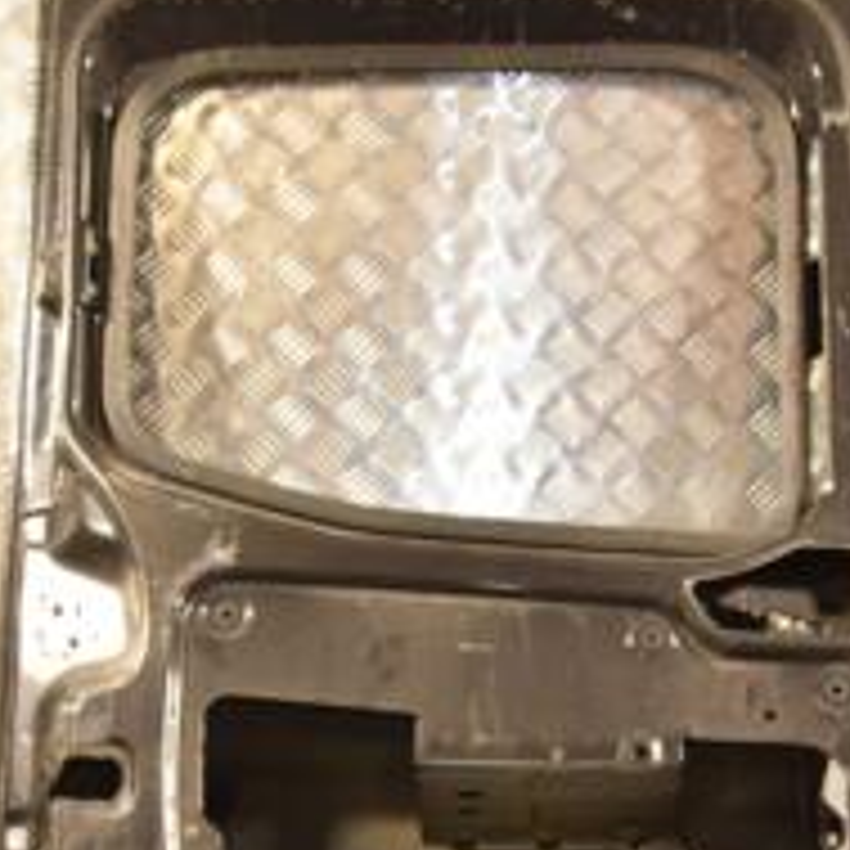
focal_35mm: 73
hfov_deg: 23.4
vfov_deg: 23.2
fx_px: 2028
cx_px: 657
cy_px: 724
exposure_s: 1/160
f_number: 5
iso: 800
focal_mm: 18
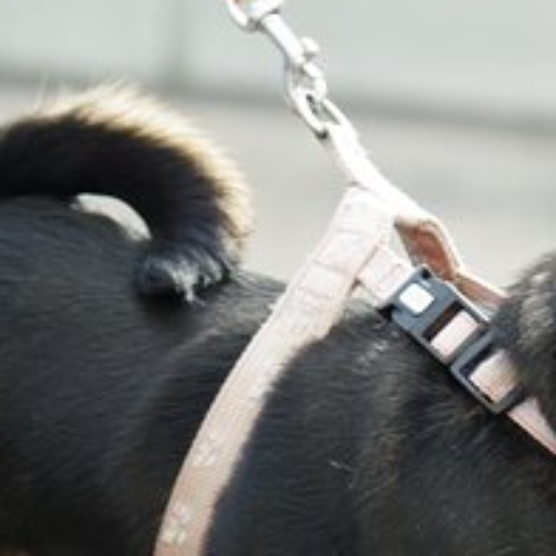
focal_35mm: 666
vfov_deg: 2.6
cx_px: 715
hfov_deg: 2.6
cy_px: 404
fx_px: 12103
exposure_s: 1/320
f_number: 8
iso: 800
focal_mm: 200
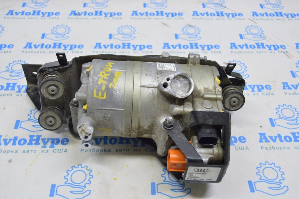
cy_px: 100
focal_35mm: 39
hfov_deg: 49.6
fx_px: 324
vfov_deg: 34.2
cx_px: 150
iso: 400
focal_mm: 26
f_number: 5.6
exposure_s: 1/20
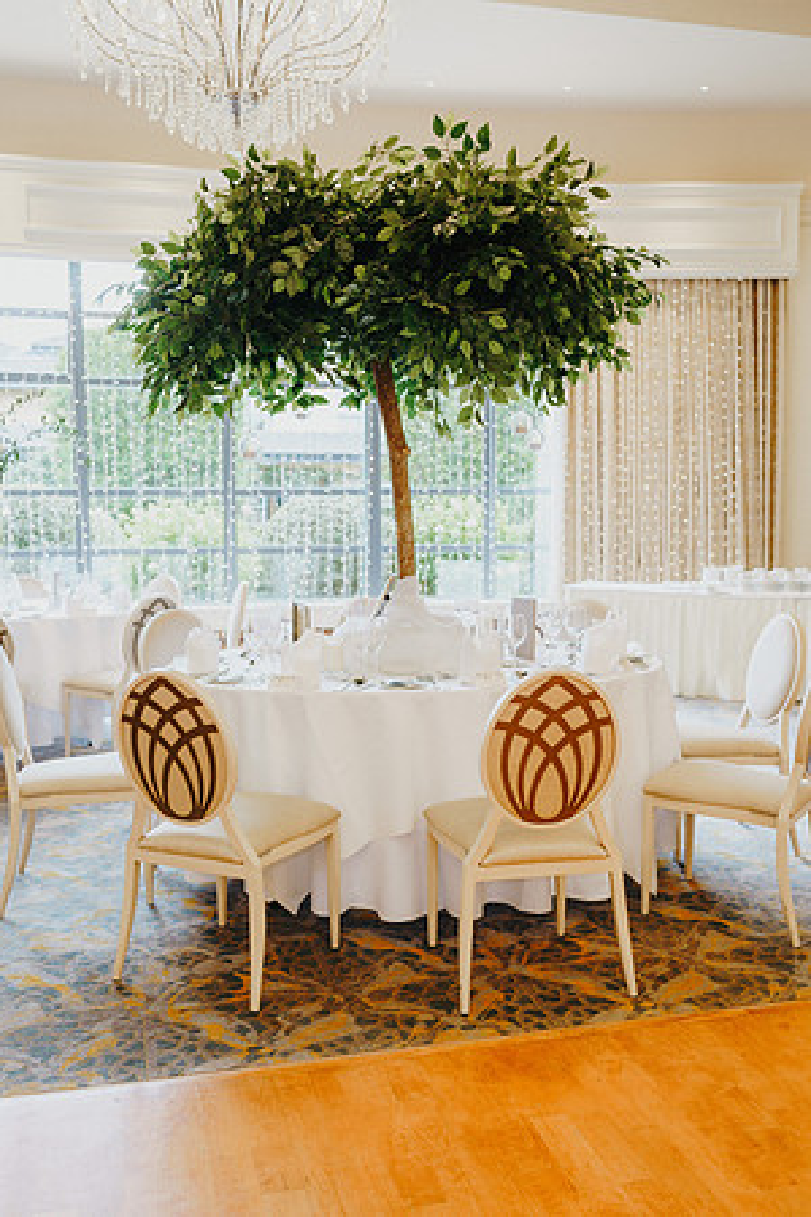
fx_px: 1183
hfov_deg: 37.9
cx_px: 406
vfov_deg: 54.4
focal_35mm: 35
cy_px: 608
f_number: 2.8
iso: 800
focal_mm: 35
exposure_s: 1/200
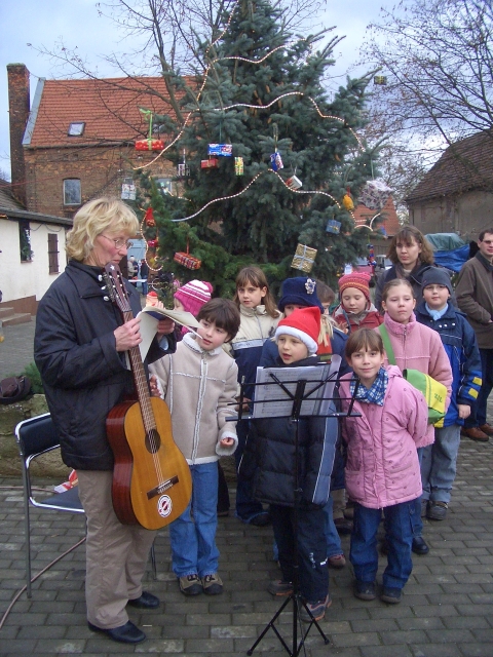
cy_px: 328
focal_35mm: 35
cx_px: 246
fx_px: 665
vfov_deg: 52.6
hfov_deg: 40.7
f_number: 2.6
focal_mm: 5.8
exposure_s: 1/250
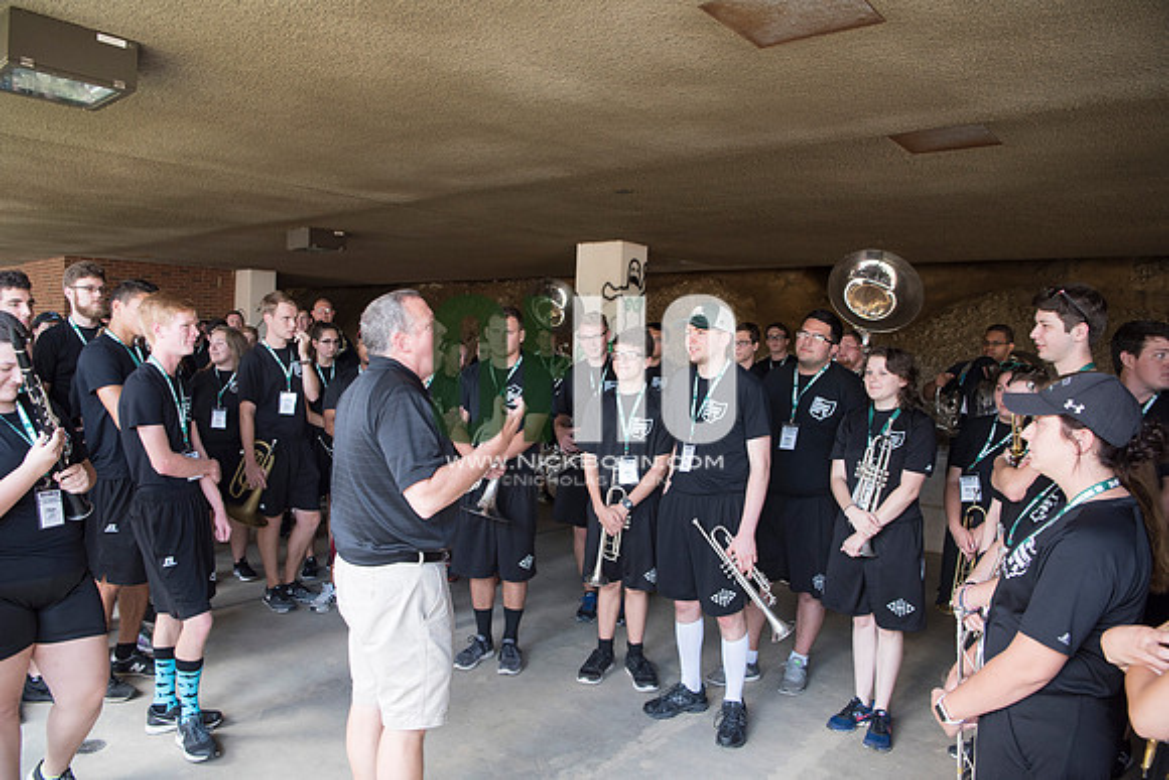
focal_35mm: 24
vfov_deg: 53.2
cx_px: 584
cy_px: 390
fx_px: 779
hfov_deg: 73.7
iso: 640
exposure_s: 1/125
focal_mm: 24
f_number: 5
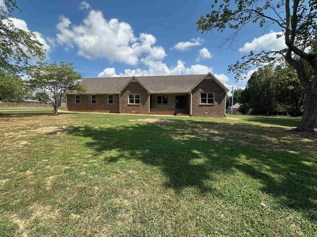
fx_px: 137
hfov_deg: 98.0
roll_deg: -0.7
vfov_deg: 81.7
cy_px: 120
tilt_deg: -4.3
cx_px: 148
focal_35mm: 15
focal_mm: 2.22
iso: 40
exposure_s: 1/1103
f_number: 2.2
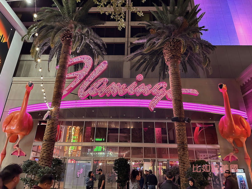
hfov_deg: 71.6
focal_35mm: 24
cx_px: 126
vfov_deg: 56.8
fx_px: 175
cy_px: 94
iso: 500
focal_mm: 6.86
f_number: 1.78
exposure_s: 1/60
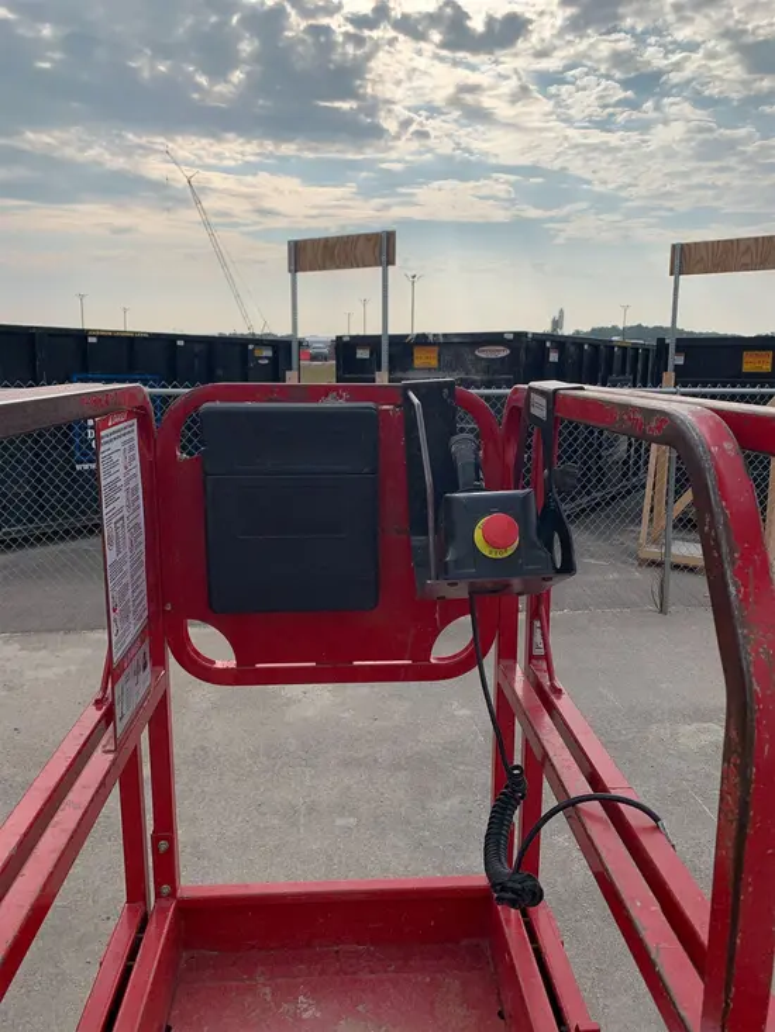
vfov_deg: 67.3
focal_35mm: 26
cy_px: 516
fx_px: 776
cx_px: 388
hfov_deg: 53.1
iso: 25
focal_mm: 4.25
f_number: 1.8
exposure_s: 1/3788
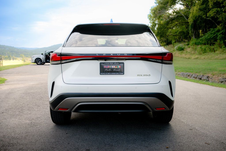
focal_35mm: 39
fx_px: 246
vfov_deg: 34.0
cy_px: 76
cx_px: 113
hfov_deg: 49.3
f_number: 5
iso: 500
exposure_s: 1/500
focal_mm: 38
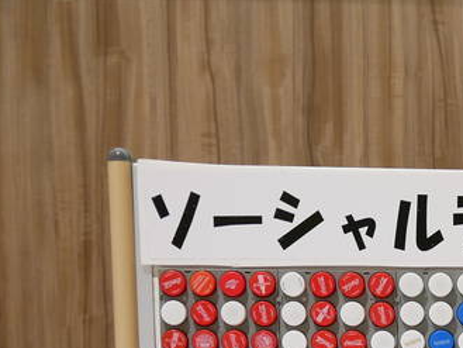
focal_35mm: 146
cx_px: 787
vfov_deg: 9.7
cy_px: 621
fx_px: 1954
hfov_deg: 12.5
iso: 200
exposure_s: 1/160
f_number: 1.8
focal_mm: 20
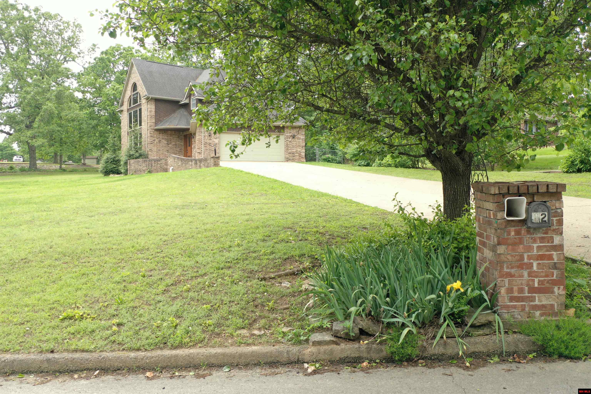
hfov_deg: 65.5
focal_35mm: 28
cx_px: 296
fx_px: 460
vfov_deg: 46.4
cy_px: 197
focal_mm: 10.26
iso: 200
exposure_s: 1/30
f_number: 2.8
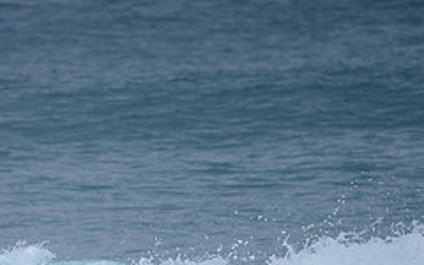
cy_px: 328
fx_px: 14236
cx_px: 67
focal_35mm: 1232
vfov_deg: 1.1
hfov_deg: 1.7
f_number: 5.6
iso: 250
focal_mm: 500
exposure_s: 1/2000
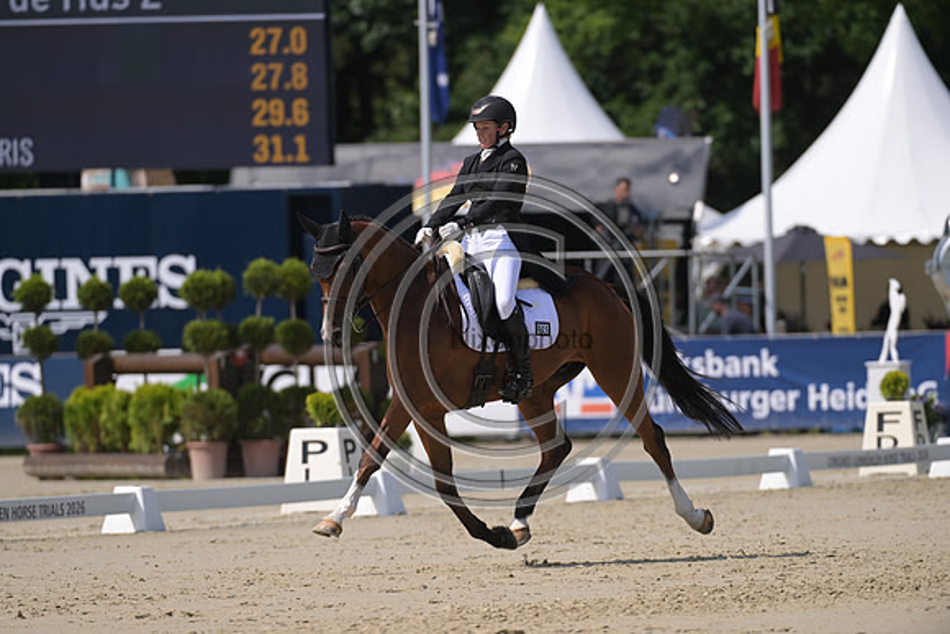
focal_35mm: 380
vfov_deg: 3.6
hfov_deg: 5.4
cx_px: 475
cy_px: 317
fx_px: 10030
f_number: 5
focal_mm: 380
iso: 200
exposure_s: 1/1250
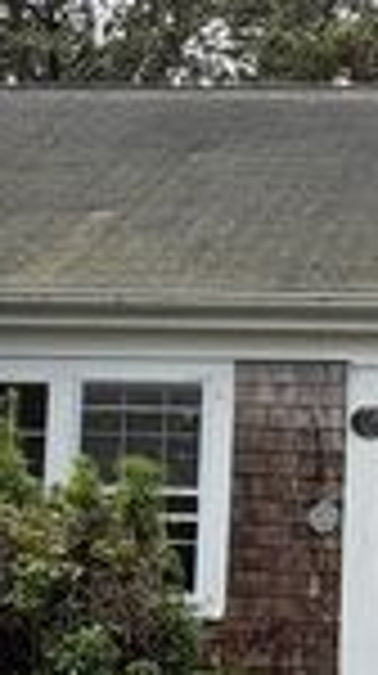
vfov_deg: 30.7
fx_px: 1216
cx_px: 459
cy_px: 461
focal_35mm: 68
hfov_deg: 16.9
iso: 40
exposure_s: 1/770
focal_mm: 2.22
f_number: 2.2
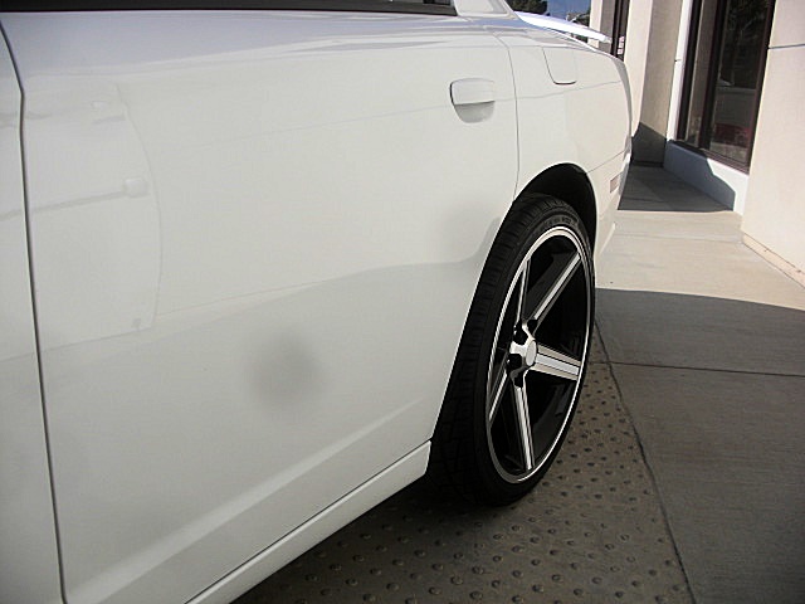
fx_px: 837
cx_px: 402
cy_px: 302
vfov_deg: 39.7
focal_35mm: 36
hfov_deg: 51.4
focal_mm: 6.3
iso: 50
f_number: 7.9
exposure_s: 1/160
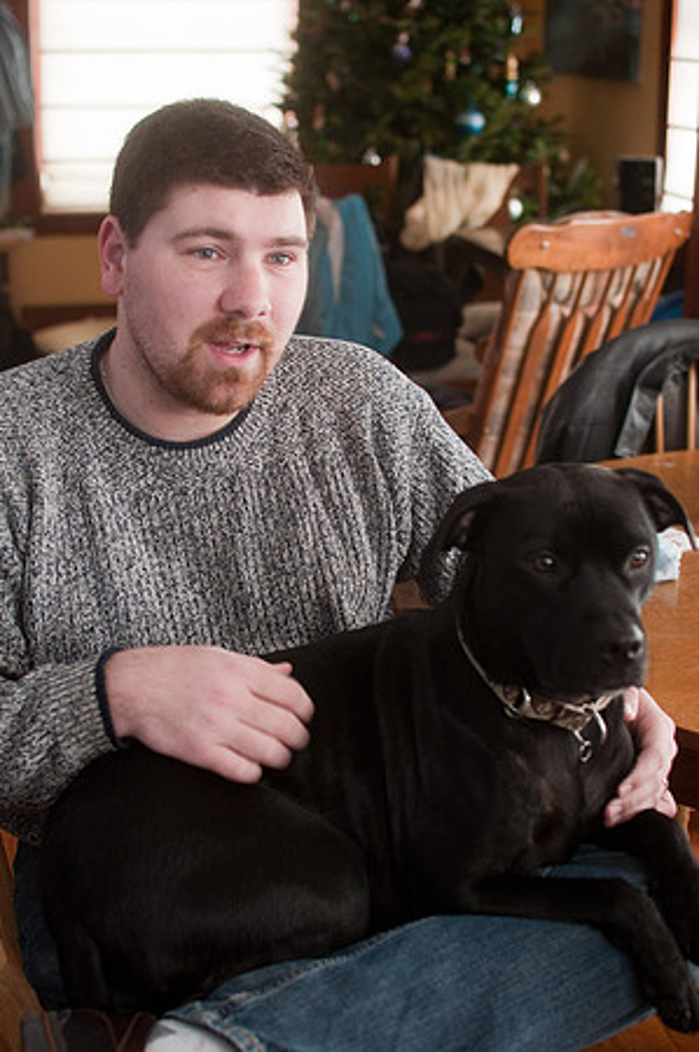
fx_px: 1532
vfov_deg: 37.9
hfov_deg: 25.7
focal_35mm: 52
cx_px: 350
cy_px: 526
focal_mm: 35
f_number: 2.8
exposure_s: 1/13
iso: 400
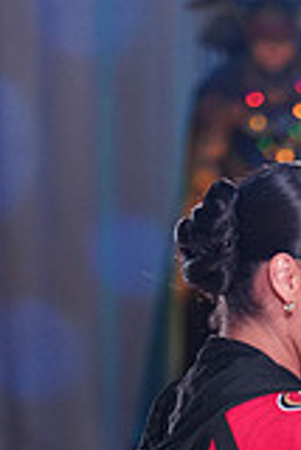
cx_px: 488
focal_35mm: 377
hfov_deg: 3.6
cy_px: 768
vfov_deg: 5.4
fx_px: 4718
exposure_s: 1/500
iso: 2000
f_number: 2.8
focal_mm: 104
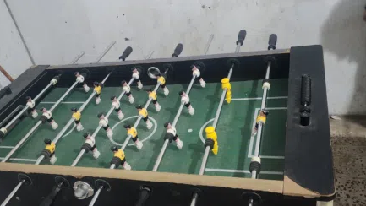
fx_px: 359
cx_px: 153
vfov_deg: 32.0
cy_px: 122
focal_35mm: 37
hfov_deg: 53.7
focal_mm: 6.4
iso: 500
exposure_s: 1/24
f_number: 1.8
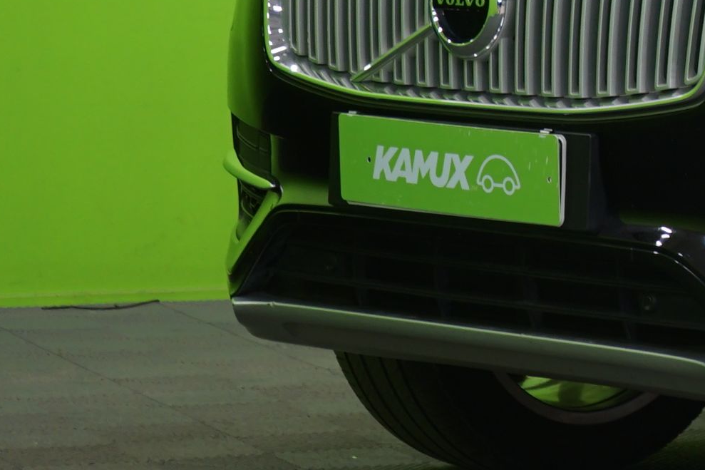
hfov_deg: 9.5
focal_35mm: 203
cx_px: 1362
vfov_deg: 6.7
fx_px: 3974
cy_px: -89
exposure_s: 1/8
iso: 400
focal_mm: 51
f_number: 5
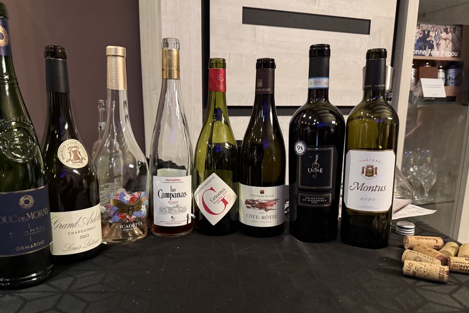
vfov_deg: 47.7
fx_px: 352
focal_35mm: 27
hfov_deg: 67.4
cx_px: 224
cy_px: 186
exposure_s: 1/33
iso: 1000
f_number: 1.78
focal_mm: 6.76
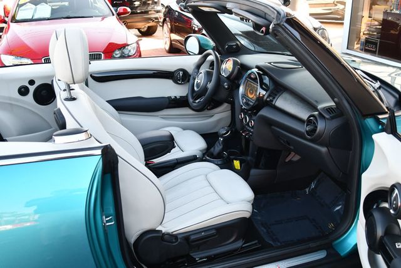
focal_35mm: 36
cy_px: 134
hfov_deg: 53.1
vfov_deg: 36.9
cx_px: 200
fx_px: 401
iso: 400
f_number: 3.5
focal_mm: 18
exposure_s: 1/250
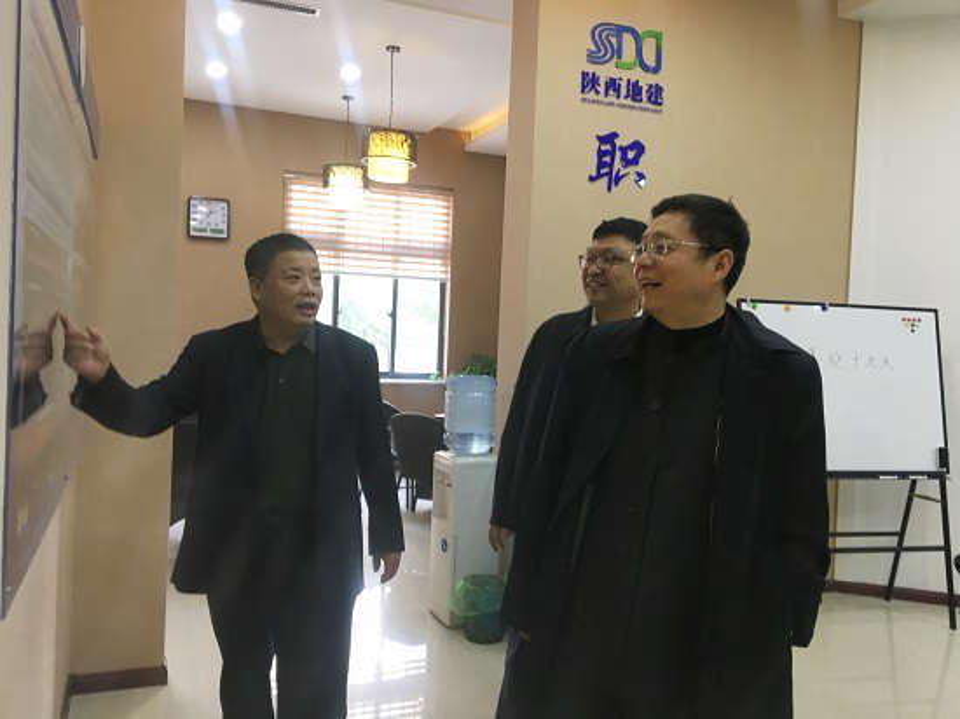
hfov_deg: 61.7
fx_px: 804
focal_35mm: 29
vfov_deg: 48.2
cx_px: 480
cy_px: 360
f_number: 2.2
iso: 100
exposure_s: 1/33
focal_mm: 4.15
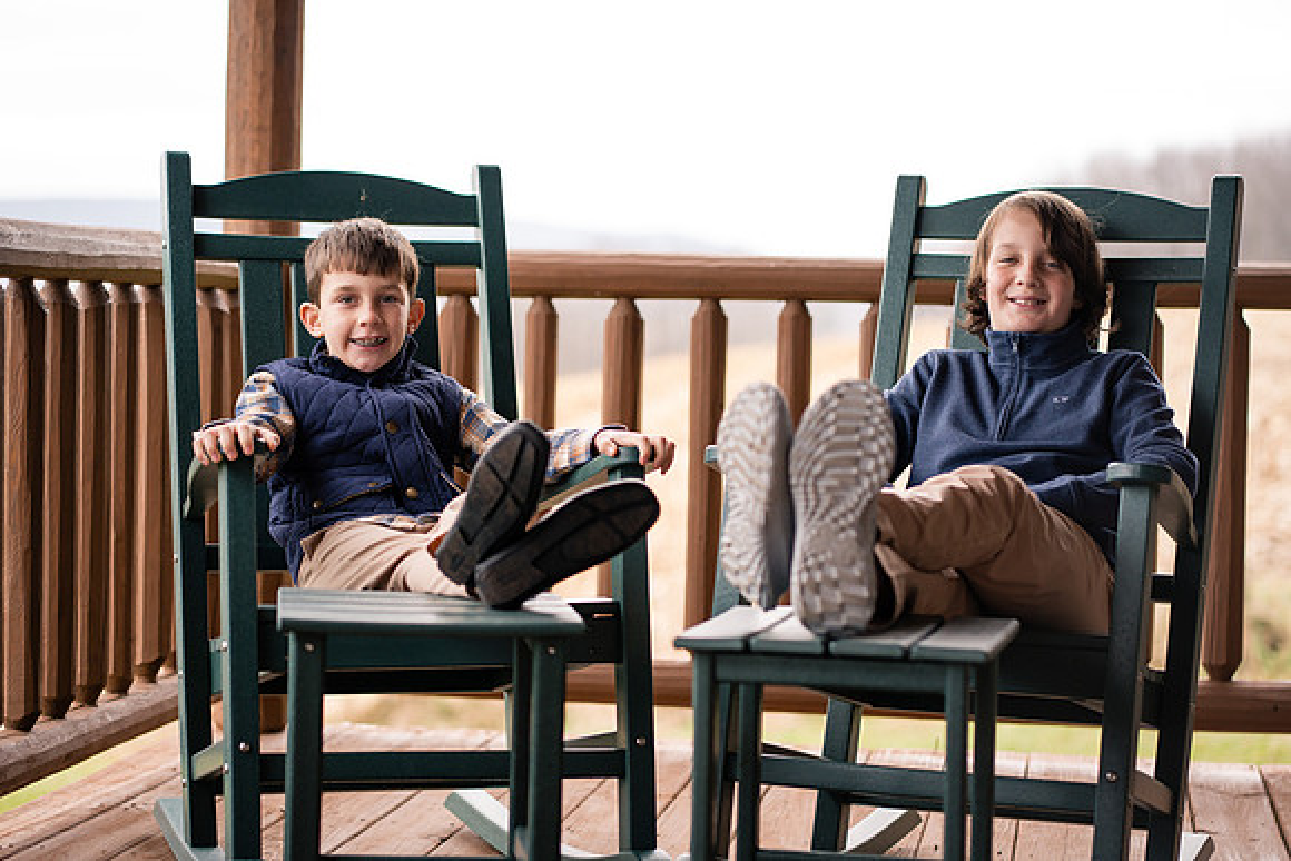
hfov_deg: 23.9
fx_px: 3049
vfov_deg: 16.1
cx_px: 646
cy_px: 430
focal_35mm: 85
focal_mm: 85
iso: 320
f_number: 2.5
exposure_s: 1/320
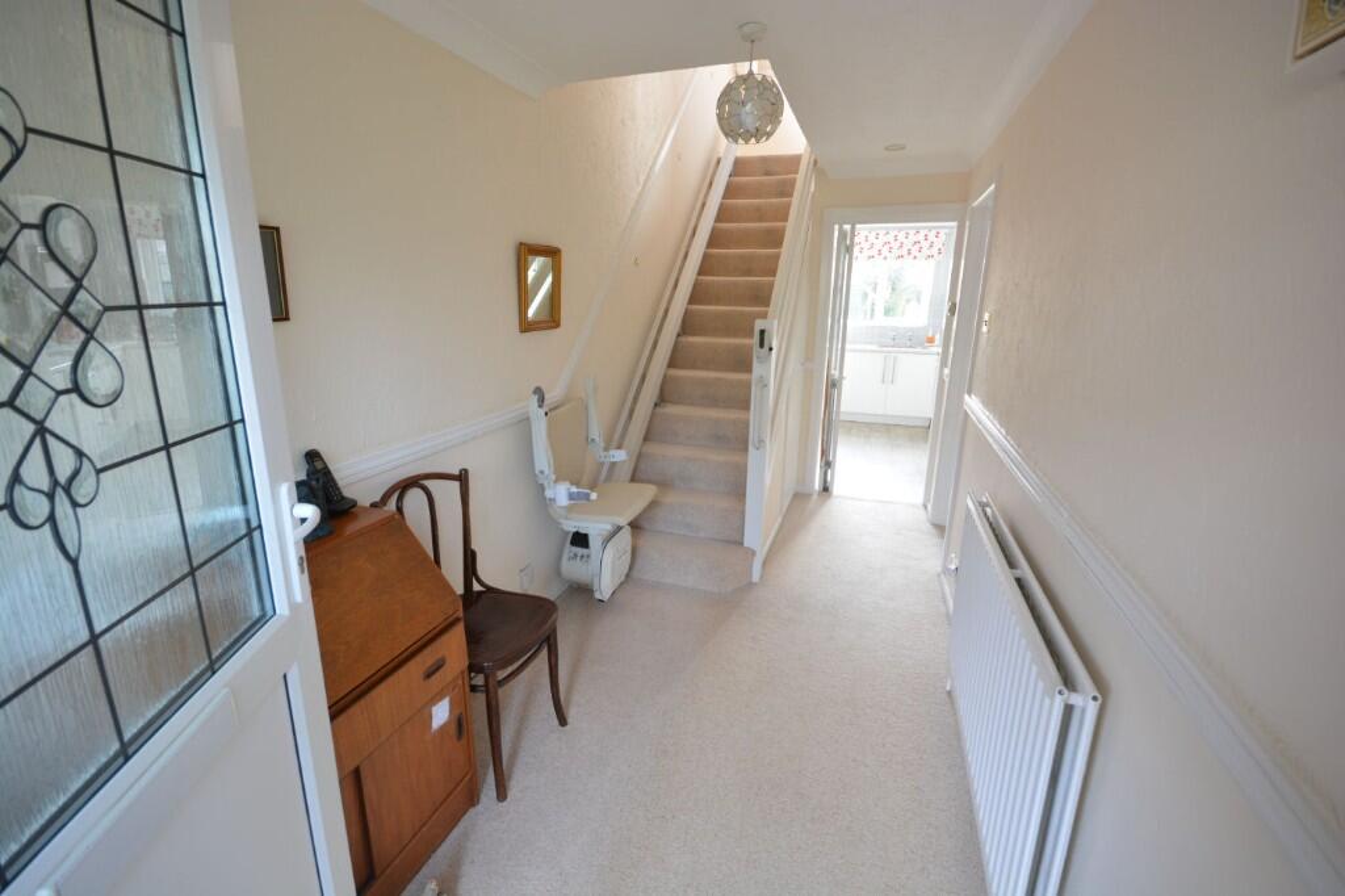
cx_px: 672
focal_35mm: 15
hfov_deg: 100.4
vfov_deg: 77.3
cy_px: 448
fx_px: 560
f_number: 8
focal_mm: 10
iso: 400
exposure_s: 1/8
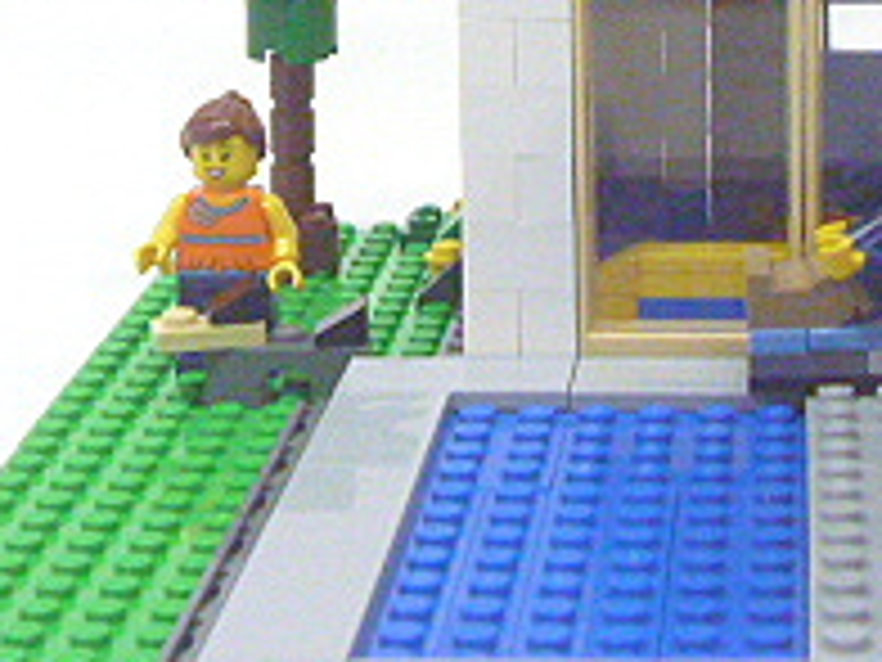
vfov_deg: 12.8
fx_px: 2905
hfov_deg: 17.1
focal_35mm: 114
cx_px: 738
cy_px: -68
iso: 800
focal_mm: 6.3
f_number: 3.5
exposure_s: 1/50
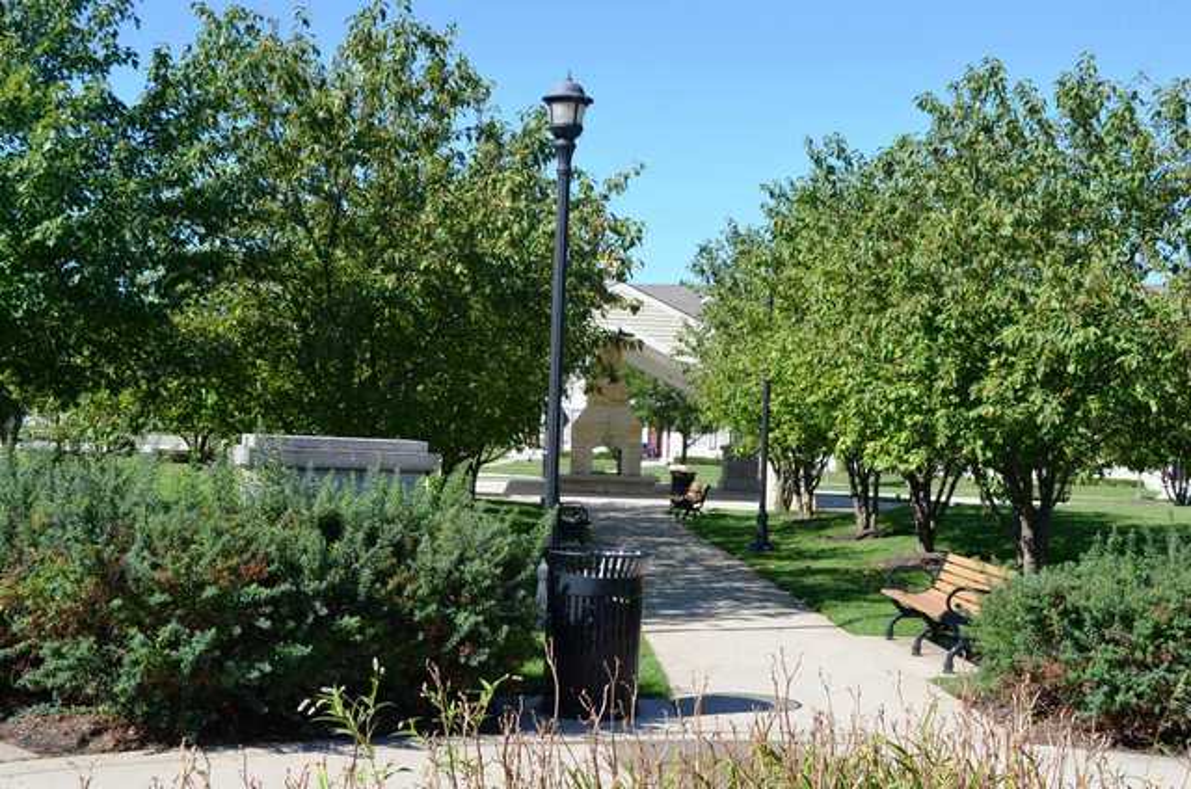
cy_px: 394
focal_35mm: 48
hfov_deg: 41.2
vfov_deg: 28.0
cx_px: 596
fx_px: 1585
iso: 140
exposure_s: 1/250
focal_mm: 32
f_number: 8
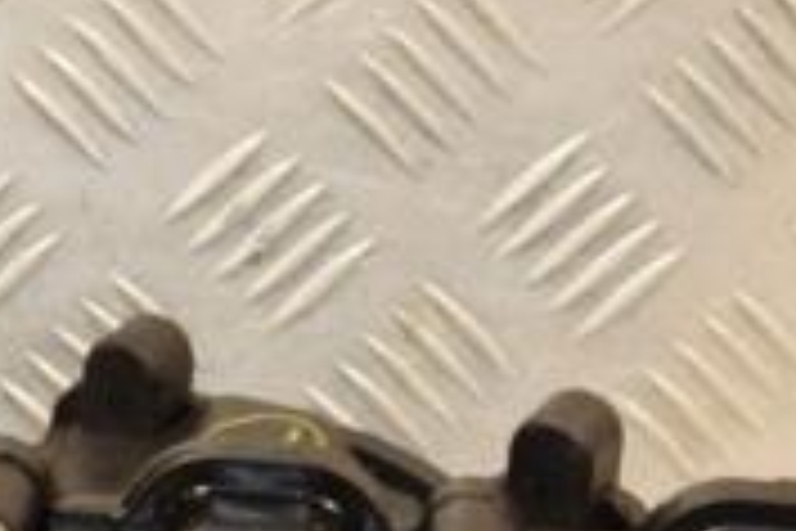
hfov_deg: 9.6
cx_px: 27
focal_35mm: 214
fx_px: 4731
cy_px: 585
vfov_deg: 6.4
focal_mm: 42
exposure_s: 1/200
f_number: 5.6
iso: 800
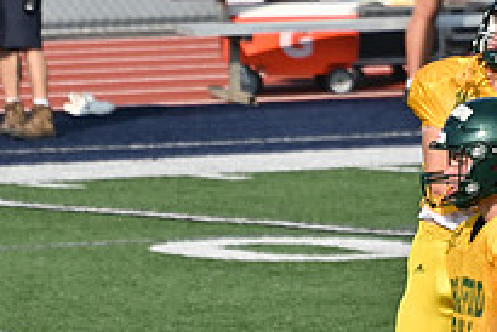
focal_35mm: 1274
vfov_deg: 1.1
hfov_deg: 1.6
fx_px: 17600
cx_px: 424
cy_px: 127
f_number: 5.6
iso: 100
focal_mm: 300
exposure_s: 1/800
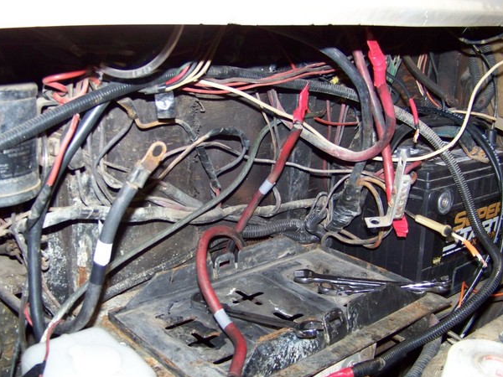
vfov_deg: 34.3
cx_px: 258
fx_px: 610
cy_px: 212
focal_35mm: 42
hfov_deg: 44.8
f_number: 2.8
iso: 200
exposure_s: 1/30
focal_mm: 5.85
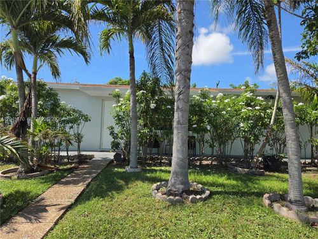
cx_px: 159
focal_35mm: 23
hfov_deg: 73.9
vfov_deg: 58.9
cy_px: 120
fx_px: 211
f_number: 1.8
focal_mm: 5.4
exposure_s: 1/3109
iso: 80
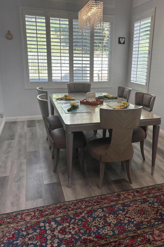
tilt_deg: -15.8
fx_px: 205
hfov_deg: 43.4
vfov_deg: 61.9
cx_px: 98
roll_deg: -2.0
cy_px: 115
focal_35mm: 30
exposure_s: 1/120
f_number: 1.6
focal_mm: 5.96
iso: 50
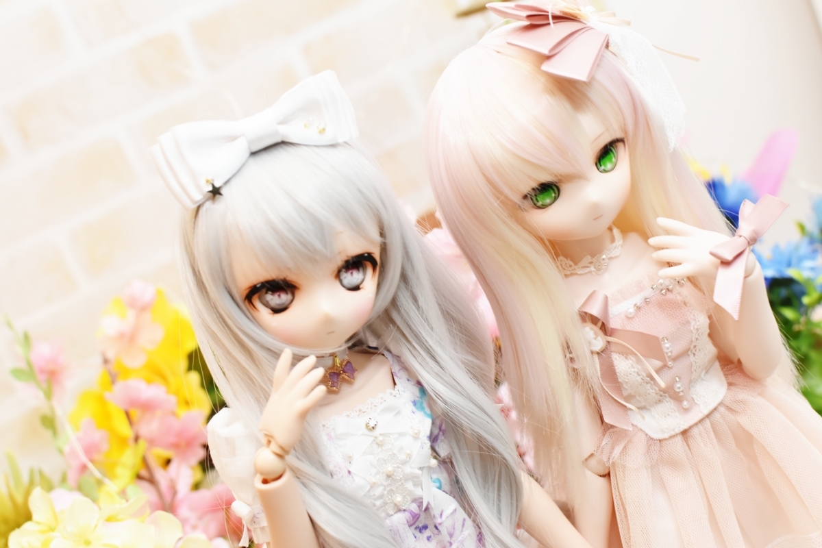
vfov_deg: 25.8
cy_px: 274
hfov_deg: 37.9
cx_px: 411
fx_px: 1199
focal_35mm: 52
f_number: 3.5
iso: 800
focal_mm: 35
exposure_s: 1/60
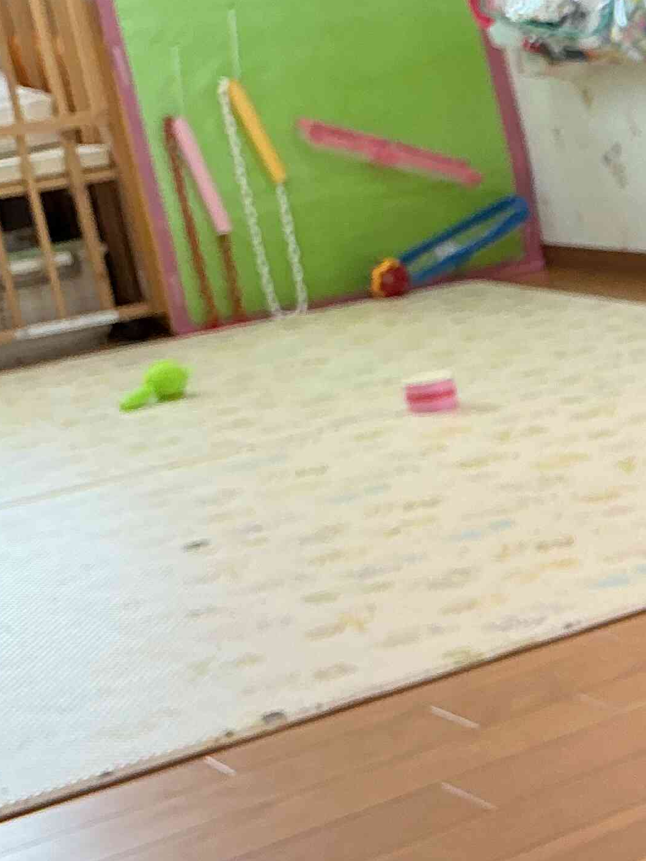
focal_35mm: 83
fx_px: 2065
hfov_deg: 15.3
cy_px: 549
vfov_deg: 23.5
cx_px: 1175
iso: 64
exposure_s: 1/120
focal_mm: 3
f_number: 1.8
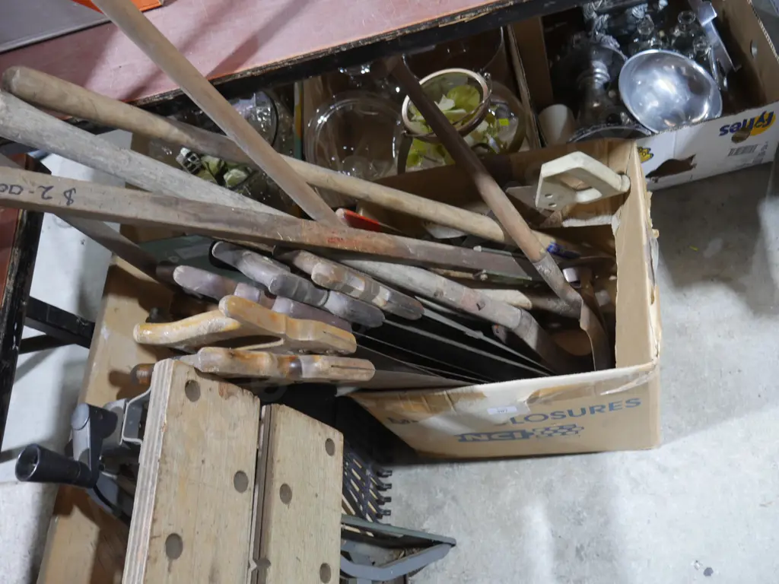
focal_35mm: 32
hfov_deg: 56.8
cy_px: 292
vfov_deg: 44.2
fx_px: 720
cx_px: 390
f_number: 3.6
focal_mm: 16
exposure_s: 1/60
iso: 1000
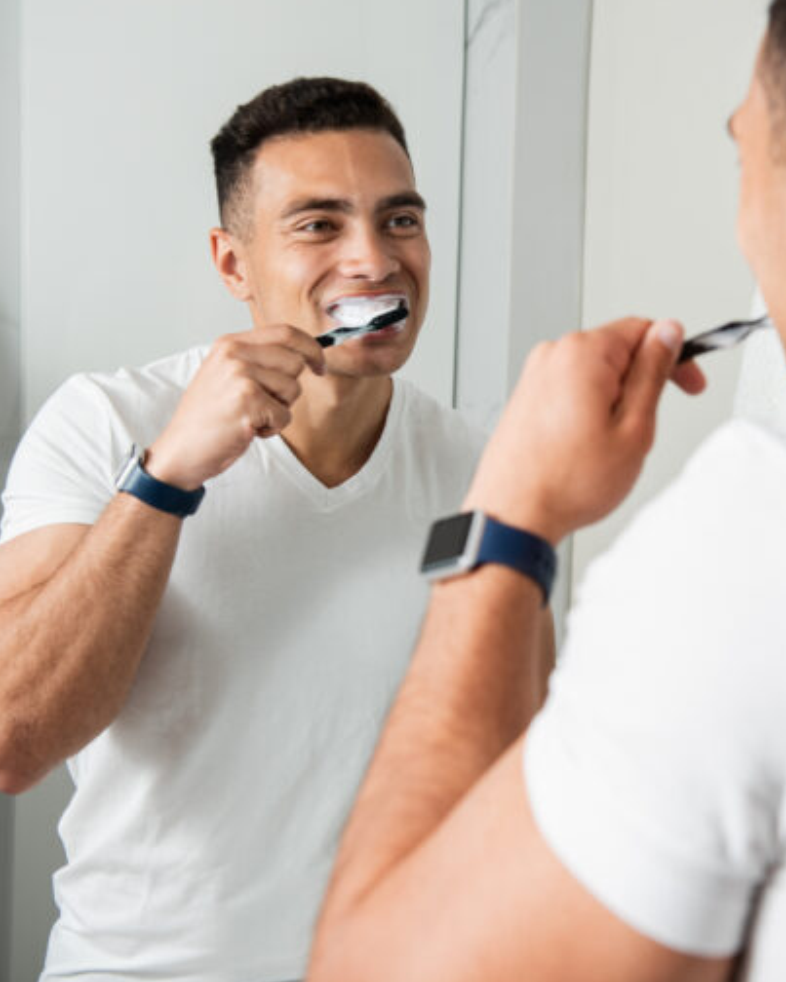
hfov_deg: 23.8
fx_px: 1832
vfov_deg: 30.0
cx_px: 640
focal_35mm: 63
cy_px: 490
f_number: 5
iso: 100
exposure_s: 1/200
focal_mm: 44
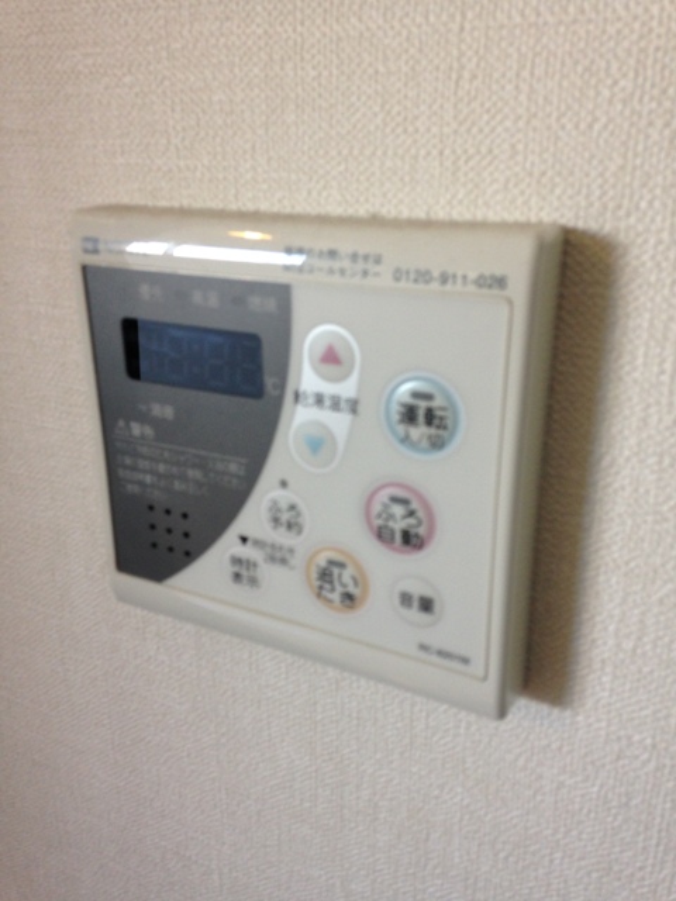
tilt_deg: -21.6
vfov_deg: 55.4
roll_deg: +1.3
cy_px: 450
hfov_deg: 42.9
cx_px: 338
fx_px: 859
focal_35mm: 33
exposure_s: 1/20
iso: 80
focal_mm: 4.12
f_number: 2.4
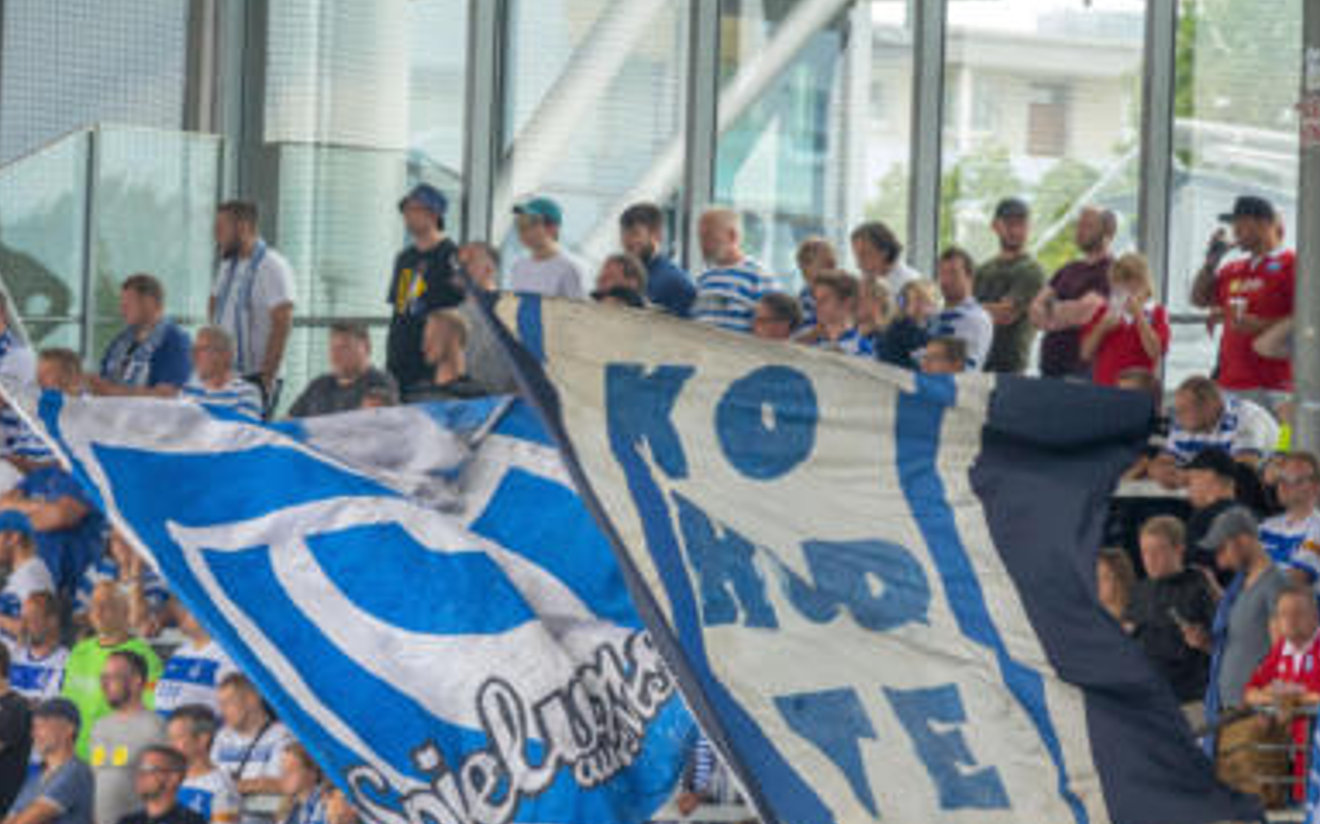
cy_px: 567
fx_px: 17763
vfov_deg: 2.7
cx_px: 493
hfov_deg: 4.3
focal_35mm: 494
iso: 800
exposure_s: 1/1000
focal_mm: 135.89
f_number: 4
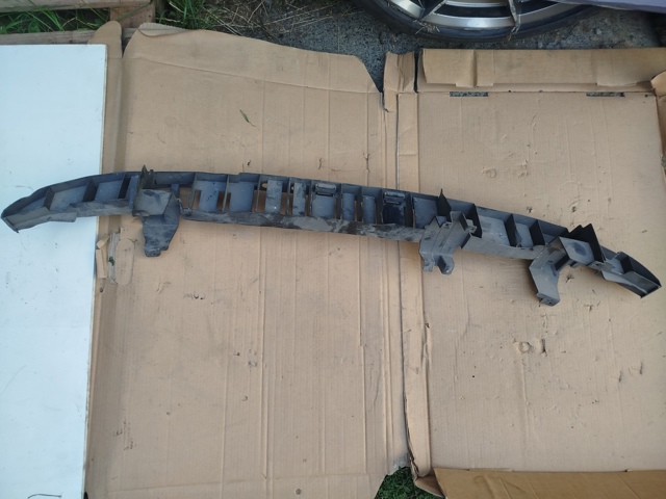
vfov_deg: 56.8
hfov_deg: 71.6
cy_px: 250
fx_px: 462
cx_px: 333
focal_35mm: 24
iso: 64
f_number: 1.7
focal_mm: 5.31
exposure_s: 1/50
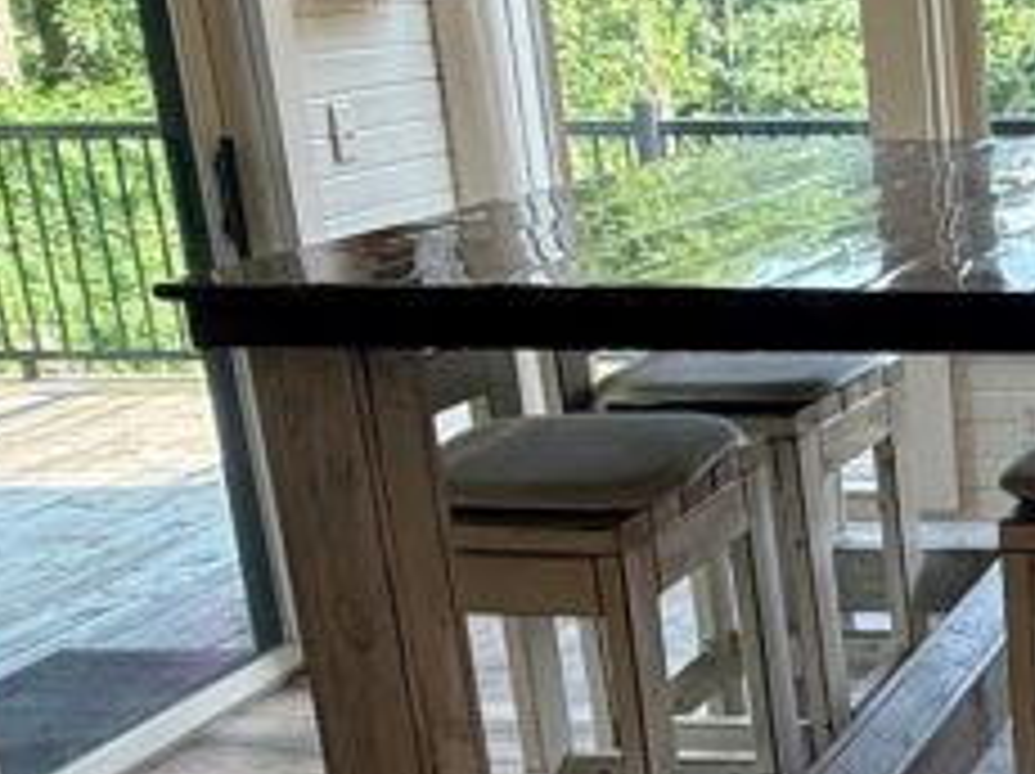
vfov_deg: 22.5
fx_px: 1941
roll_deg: +0.1
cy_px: 486
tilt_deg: -15.4
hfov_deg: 24.9
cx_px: 1429
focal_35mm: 65
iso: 64
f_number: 2.2
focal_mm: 2.22
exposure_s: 1/120
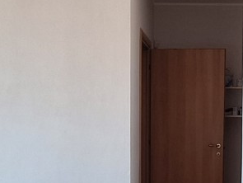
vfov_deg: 22.0
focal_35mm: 66
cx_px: 194
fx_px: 464
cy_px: 150
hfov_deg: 28.7
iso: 80
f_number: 2.2
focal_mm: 1.74
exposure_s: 1/40
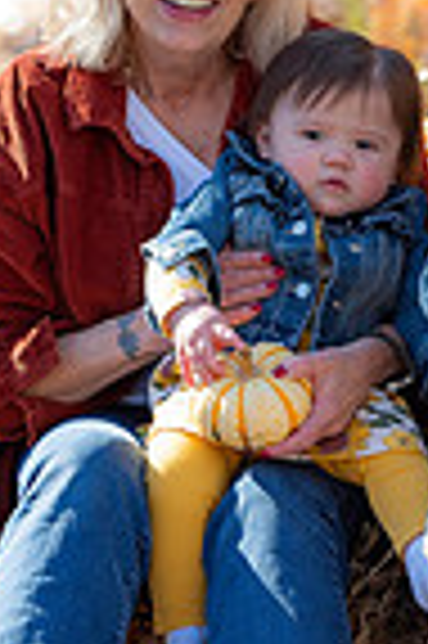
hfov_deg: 8.3
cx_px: 631
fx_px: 2896
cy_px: 133
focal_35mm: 162
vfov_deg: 12.6
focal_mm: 40
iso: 100
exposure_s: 1/125
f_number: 5
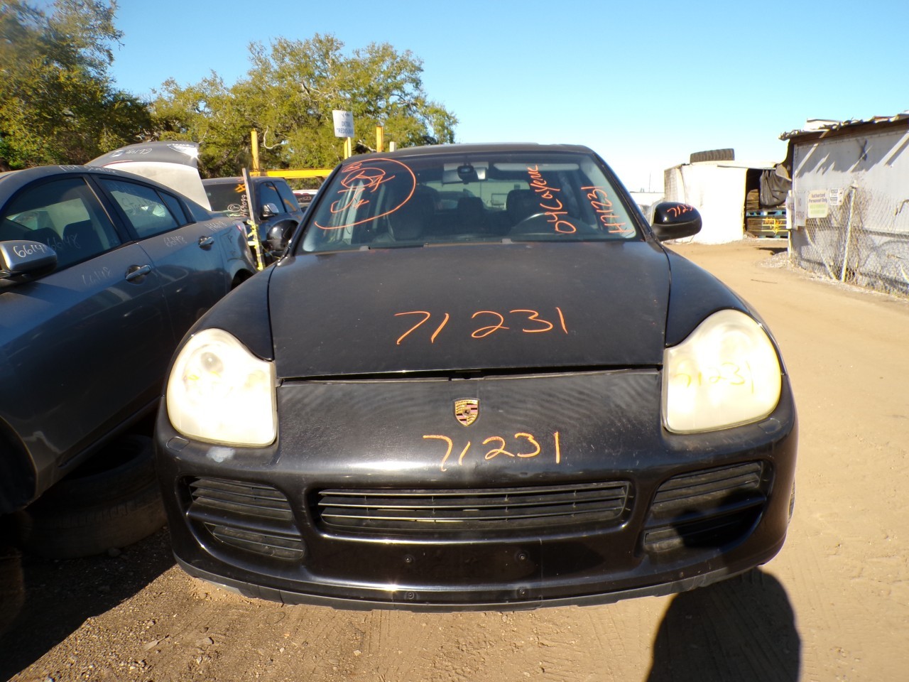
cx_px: 454
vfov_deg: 56.8
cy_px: 341
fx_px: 630
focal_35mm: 24
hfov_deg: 71.6
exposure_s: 1/400
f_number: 4.4
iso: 100
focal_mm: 4.3
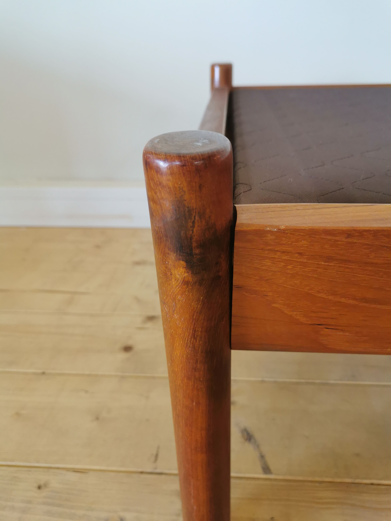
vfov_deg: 65.3
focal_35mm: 27
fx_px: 407
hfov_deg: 51.4
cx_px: 196
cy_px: 260
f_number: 1.8
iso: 160
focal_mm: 5.58
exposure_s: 1/100
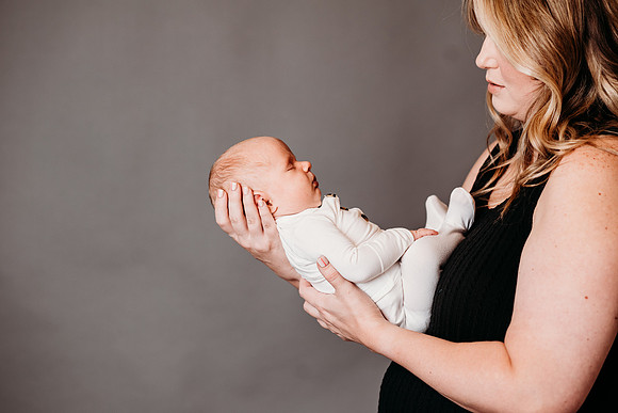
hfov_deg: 23.9
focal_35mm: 85
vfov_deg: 16.1
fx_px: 1459
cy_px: 206
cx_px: 309
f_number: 2.5
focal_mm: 85
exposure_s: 1/160
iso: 160
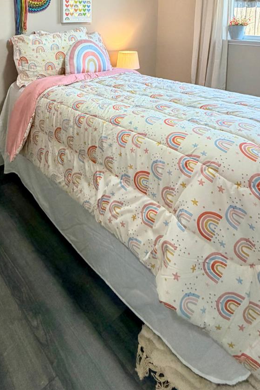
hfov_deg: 49.0
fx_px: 282
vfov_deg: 59.7
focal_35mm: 26
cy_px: 43
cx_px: 94
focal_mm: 2.22
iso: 200
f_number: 2.2
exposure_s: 1/60
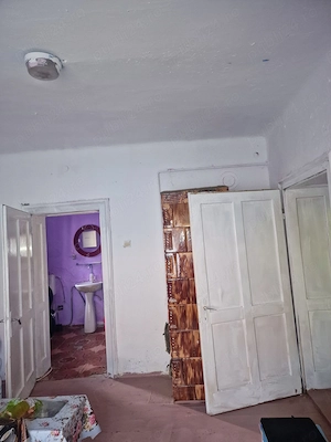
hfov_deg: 58.9
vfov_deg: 73.9
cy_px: 221
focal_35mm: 23
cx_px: 166
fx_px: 293
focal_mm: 6.4
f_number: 1.8
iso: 389
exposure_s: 1/20
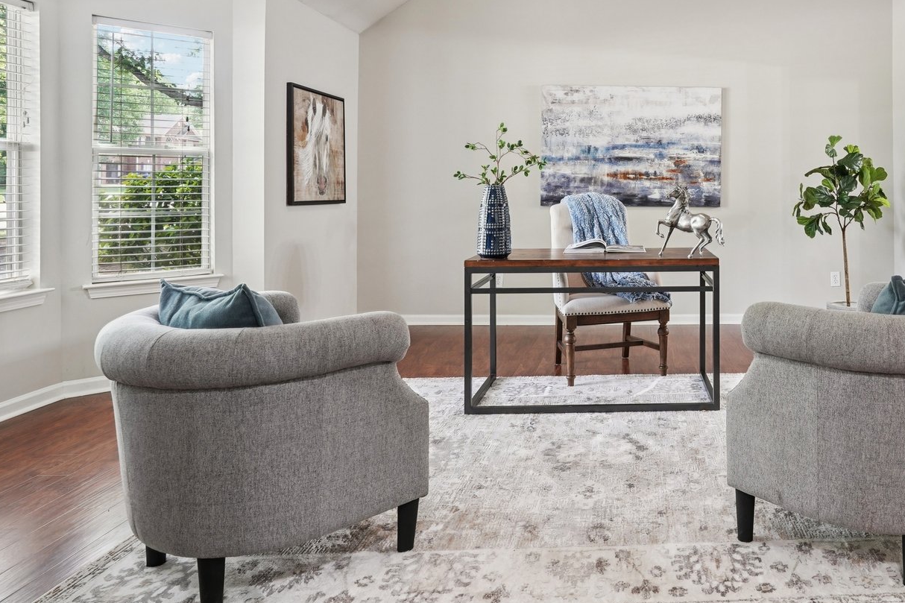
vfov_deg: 46.9
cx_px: 699
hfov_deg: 62.7
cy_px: 184
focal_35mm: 27
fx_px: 679
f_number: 8
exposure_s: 1/8
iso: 800
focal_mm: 16
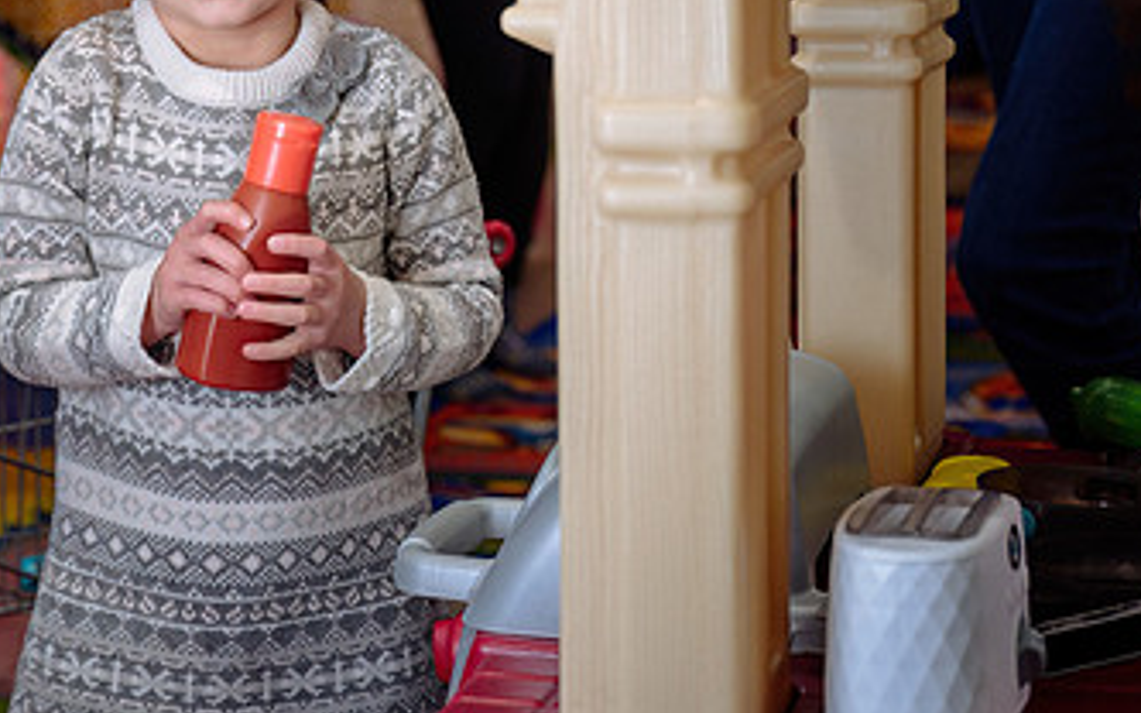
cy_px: 108
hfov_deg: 20.8
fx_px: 3109
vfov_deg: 13.0
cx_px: 558
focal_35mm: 100
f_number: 4
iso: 800
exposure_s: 1/100
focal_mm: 49
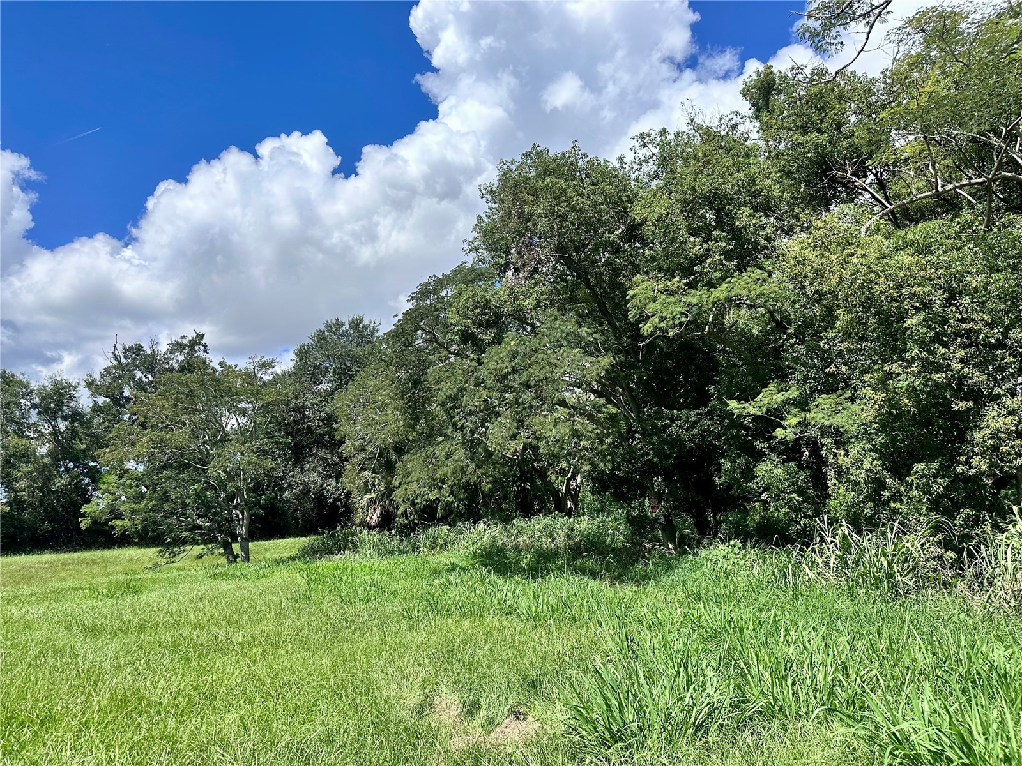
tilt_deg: +10.5
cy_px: 383
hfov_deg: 71.6
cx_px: 511
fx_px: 709
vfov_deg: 56.8
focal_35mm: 24
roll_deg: +3.5
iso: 80
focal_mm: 6.86
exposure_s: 1/4545
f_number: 1.78
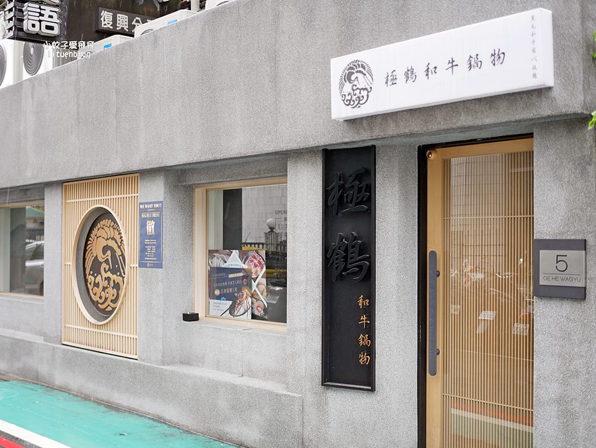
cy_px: 224
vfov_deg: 29.1
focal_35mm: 50
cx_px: 298
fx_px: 861
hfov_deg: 38.2
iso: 200
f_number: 1.8
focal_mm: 25
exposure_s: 1/160
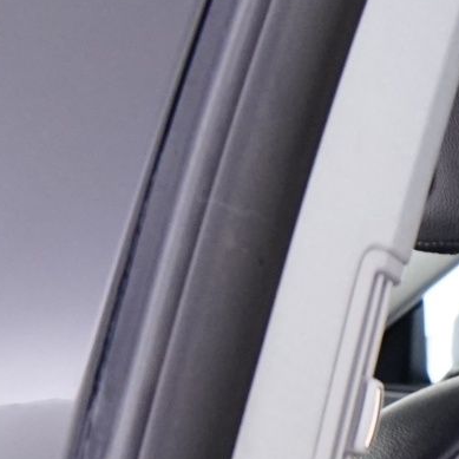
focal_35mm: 131
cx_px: 1310
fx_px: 1965
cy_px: 873
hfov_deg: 10.3
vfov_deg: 12.1
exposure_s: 1/10
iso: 1600
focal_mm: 24
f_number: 4
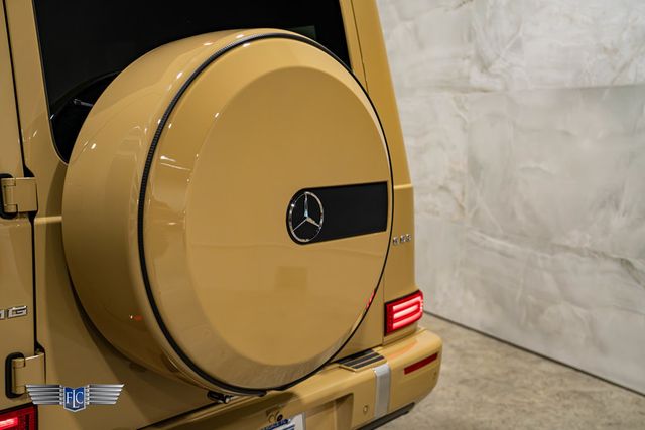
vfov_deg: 31.9
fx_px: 753
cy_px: 215
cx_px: 322
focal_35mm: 42
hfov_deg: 46.4
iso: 1600
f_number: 4
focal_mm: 42
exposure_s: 1/100
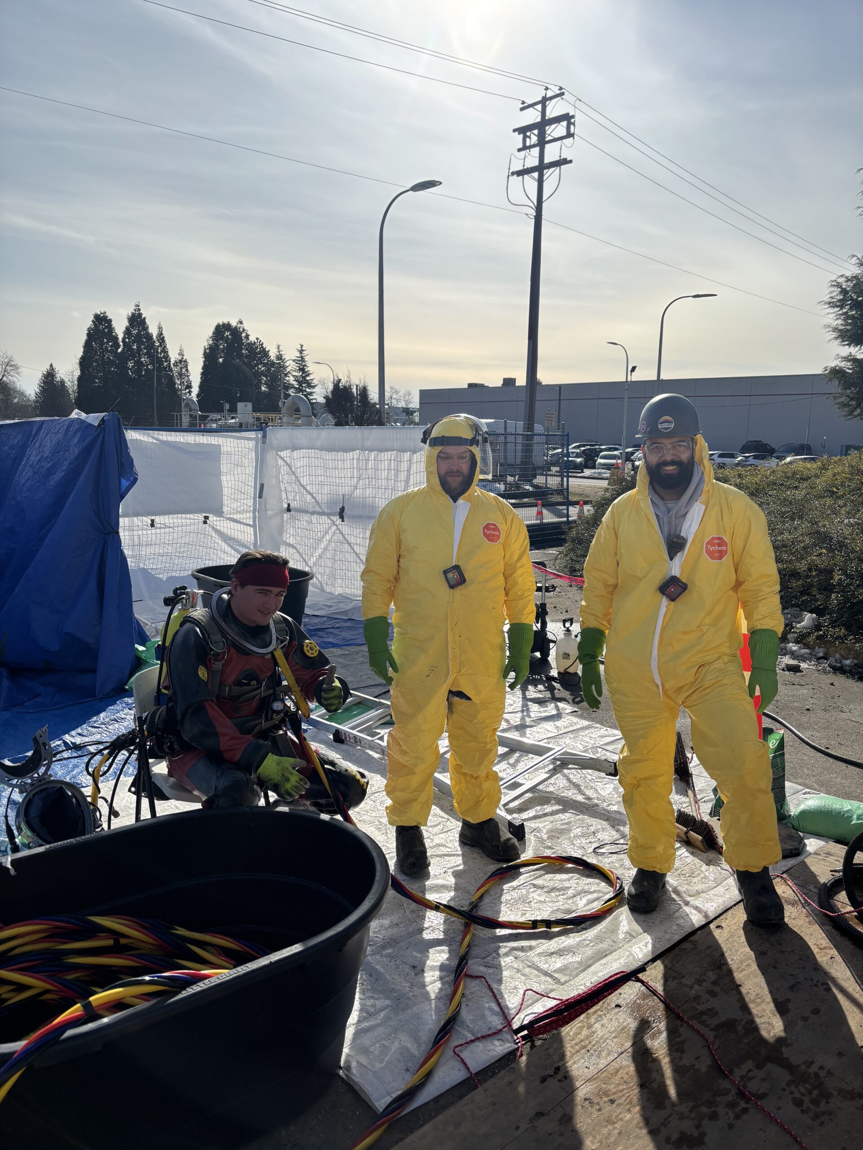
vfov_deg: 67.3
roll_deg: -1.7
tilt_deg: -10.4
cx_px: 432
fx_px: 864
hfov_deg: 53.1
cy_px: 575
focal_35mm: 26
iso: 50
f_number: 1.6
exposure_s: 1/5076
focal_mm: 5.96
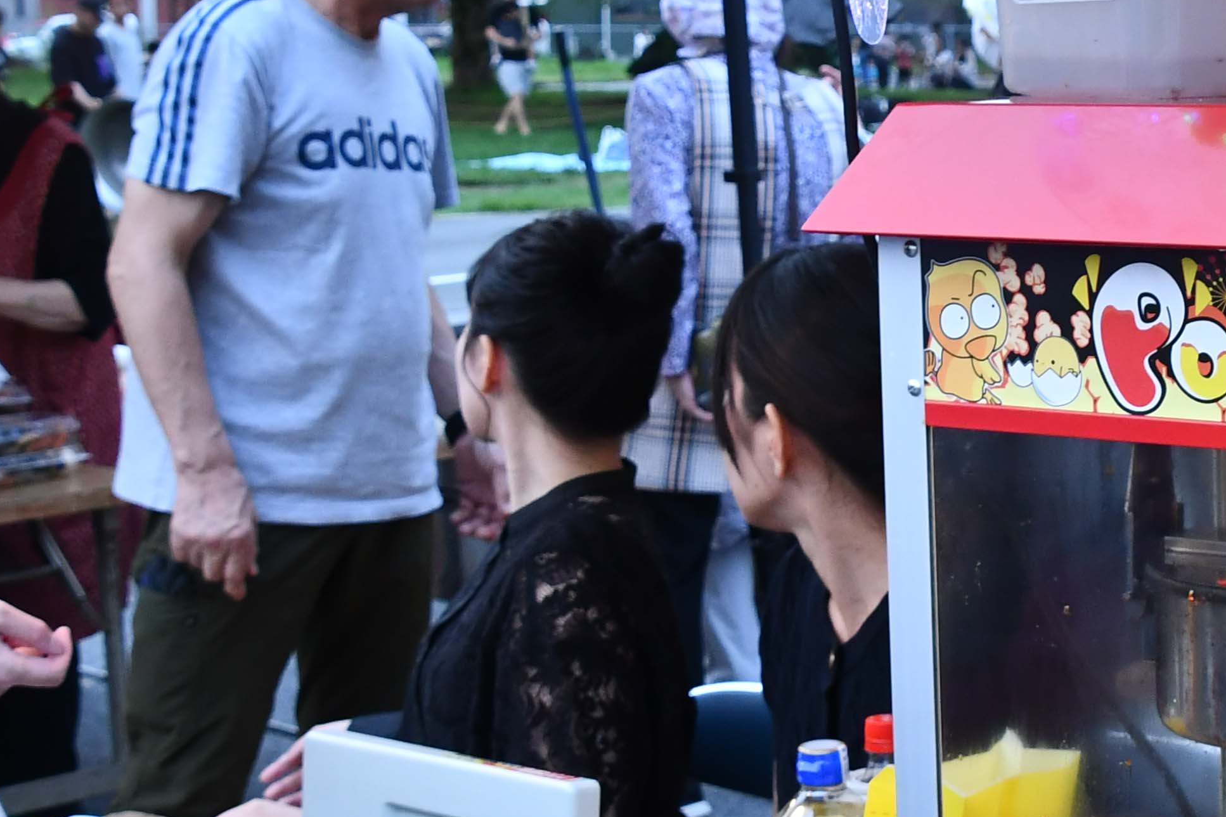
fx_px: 3235
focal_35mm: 95
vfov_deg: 14.4
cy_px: 460
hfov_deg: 20.7
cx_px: 1232
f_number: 6.3
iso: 1000
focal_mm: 22
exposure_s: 1/160
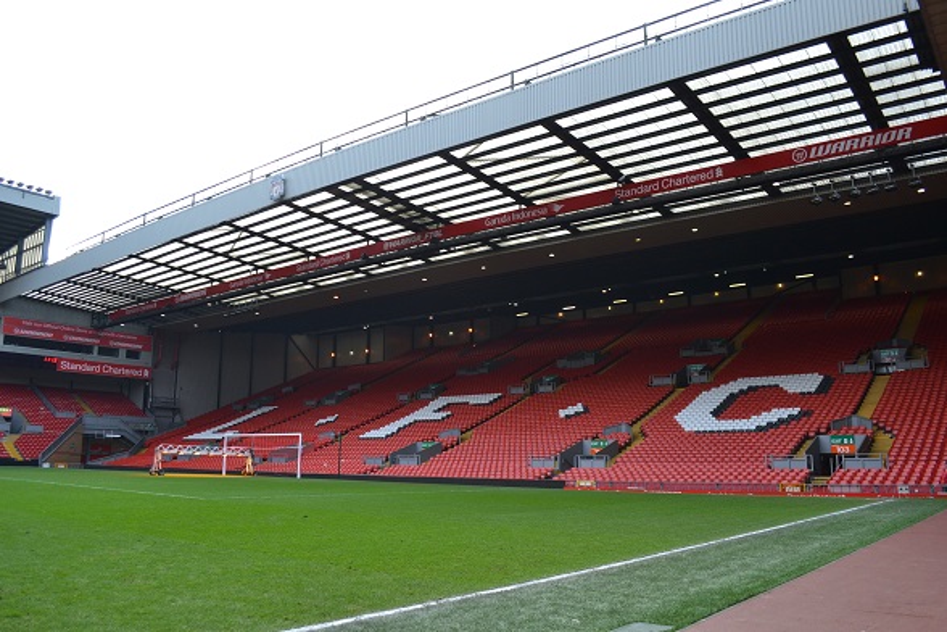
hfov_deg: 67.4
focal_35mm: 27
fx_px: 710
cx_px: 474
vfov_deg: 47.9
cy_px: 316
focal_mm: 18
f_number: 5.6
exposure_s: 1/125
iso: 220
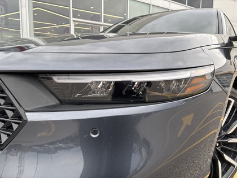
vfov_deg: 53.1
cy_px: 89
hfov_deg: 67.3
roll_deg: -0.2
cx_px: 118
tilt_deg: -7.7
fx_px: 178
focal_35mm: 26
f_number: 1.6
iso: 50
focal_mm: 5.96
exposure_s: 1/414
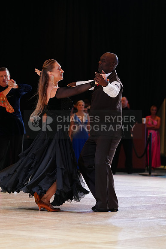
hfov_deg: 9.5
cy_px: 124
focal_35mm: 145
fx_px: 1002
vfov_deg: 14.2
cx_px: 83
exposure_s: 1/250
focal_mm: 145
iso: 2500
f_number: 4
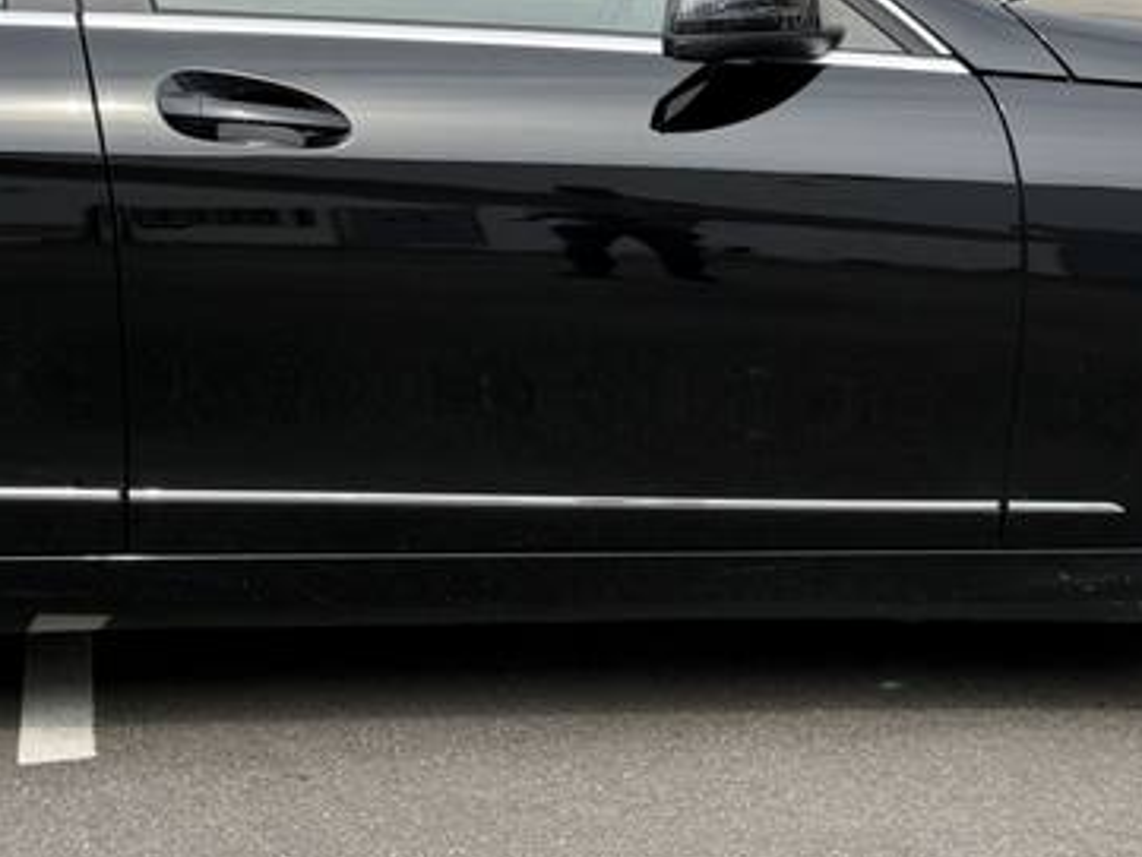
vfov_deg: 17.4
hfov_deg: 23.0
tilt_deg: -7.1
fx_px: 2805
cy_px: 323
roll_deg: +0.1
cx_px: 522
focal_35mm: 85
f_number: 1.78
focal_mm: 6.76
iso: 100
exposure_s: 1/2273
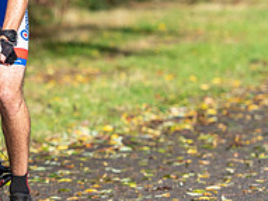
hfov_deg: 3.7
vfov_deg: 2.7
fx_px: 4178
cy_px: -33
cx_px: -57
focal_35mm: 540
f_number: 3.5
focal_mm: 145
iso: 200
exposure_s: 1/2000
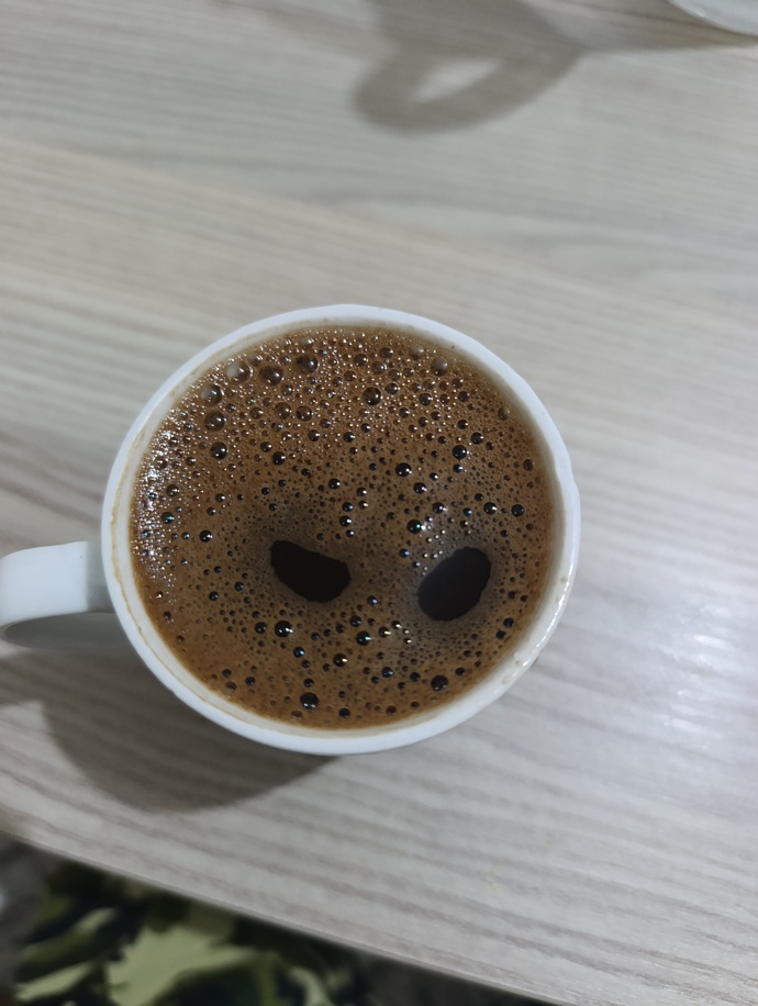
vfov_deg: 73.8
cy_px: 503
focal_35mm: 23
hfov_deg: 59.0
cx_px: 379
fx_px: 670
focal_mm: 6.14
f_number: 1.6
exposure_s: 1/25
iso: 2000
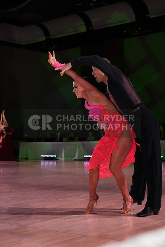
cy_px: 124
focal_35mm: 63
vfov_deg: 31.9
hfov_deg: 21.6
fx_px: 433
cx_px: 82
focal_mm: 63
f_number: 5.6
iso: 4000
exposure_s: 1/320
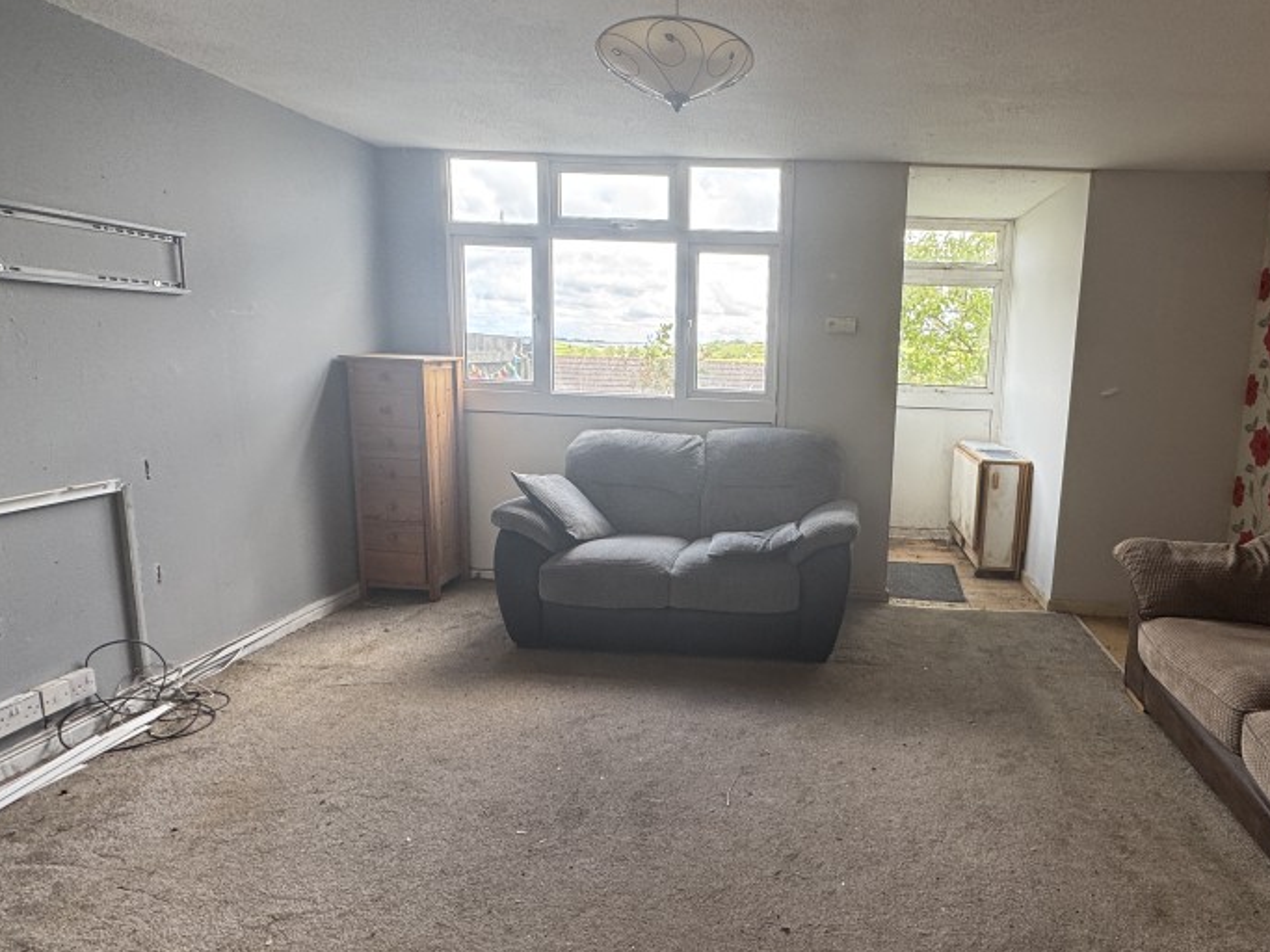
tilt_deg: -9.0
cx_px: 816
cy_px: 476
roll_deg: -1.7
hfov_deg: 77.2
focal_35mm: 21
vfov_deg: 63.4
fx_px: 770
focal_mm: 2.22
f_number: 2.2
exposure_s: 1/99
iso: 50
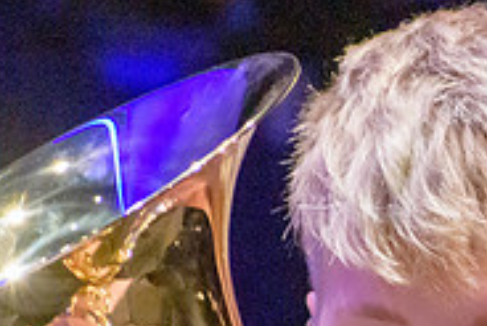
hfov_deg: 1.8
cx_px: 482
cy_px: 383
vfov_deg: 1.2
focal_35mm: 1132
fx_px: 15325
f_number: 6
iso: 12800
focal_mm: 240
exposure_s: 1/320
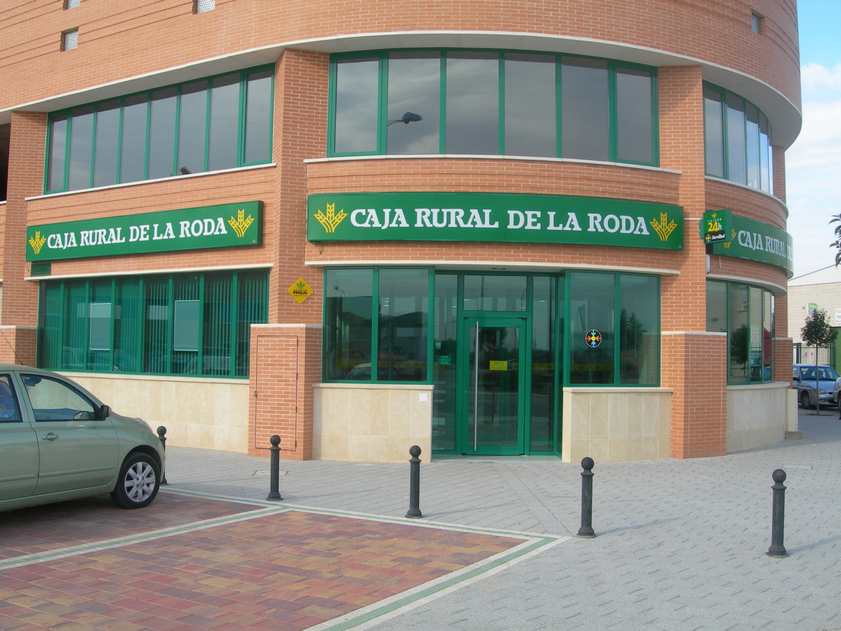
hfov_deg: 49.0
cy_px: 316
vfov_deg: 37.7
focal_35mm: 38
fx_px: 923
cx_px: 420
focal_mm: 7.8
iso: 50
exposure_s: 1/167
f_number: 4.8
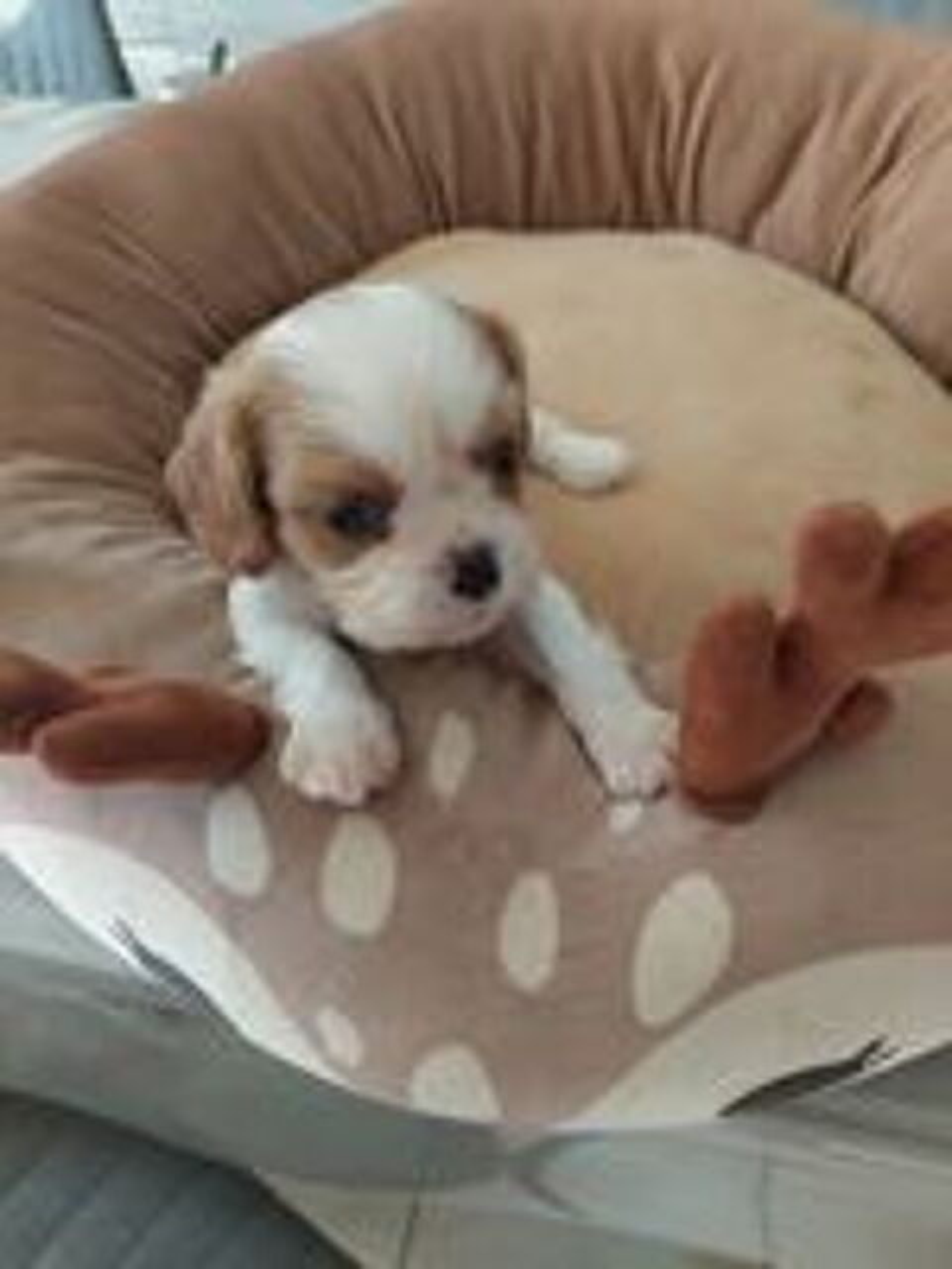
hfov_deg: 54.9
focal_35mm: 25
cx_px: 476
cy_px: 634
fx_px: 917
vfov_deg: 69.4
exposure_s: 1/33
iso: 500
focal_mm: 5.23
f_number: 1.8
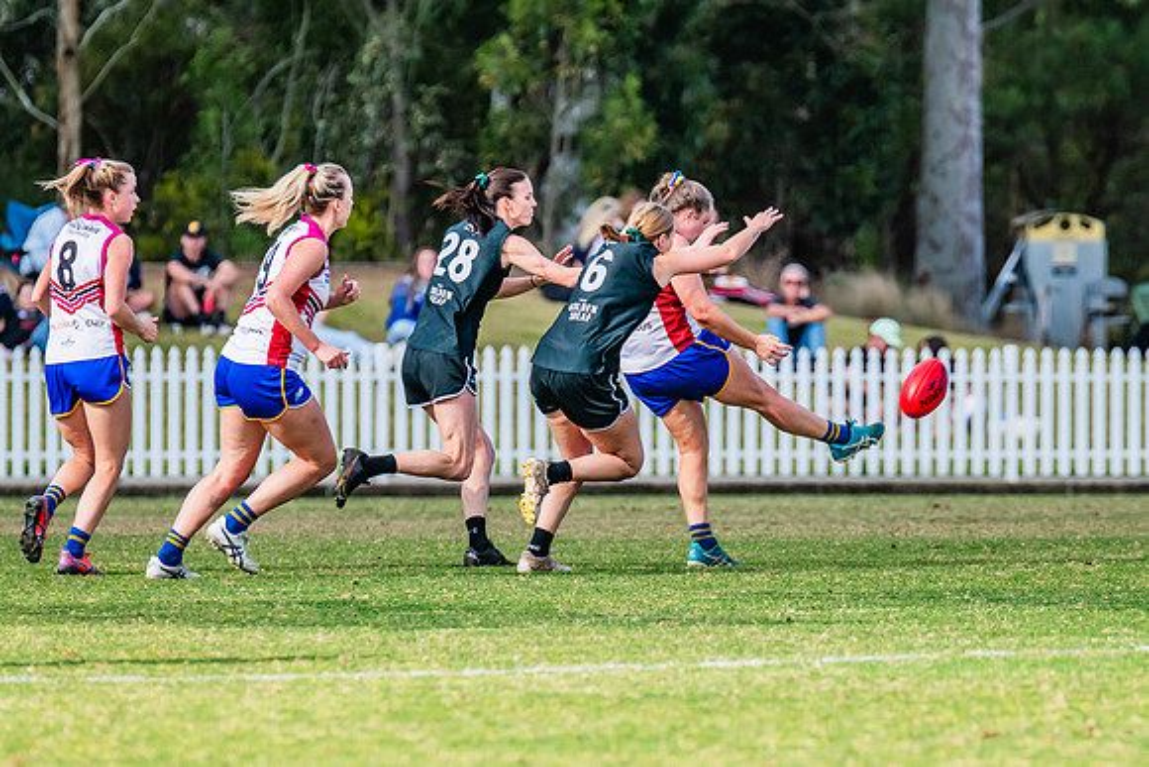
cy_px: 425
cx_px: 777
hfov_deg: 3.6
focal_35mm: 572
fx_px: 18269
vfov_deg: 2.4
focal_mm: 420
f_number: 7.1
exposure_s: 1/1600
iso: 800
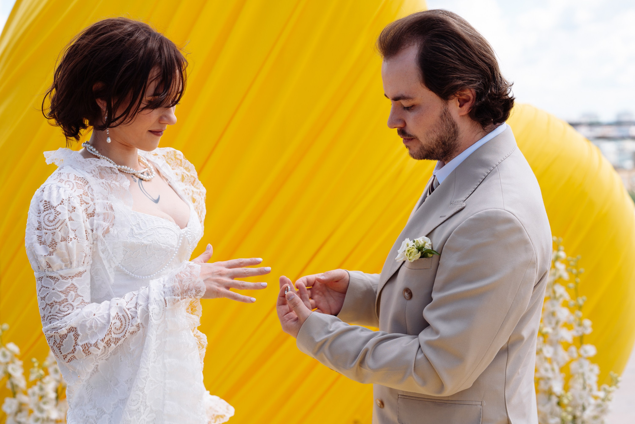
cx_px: 290
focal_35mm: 56
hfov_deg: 35.8
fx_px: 982
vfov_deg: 24.3
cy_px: 216
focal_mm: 50
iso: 125
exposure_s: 1/1250
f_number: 3.2
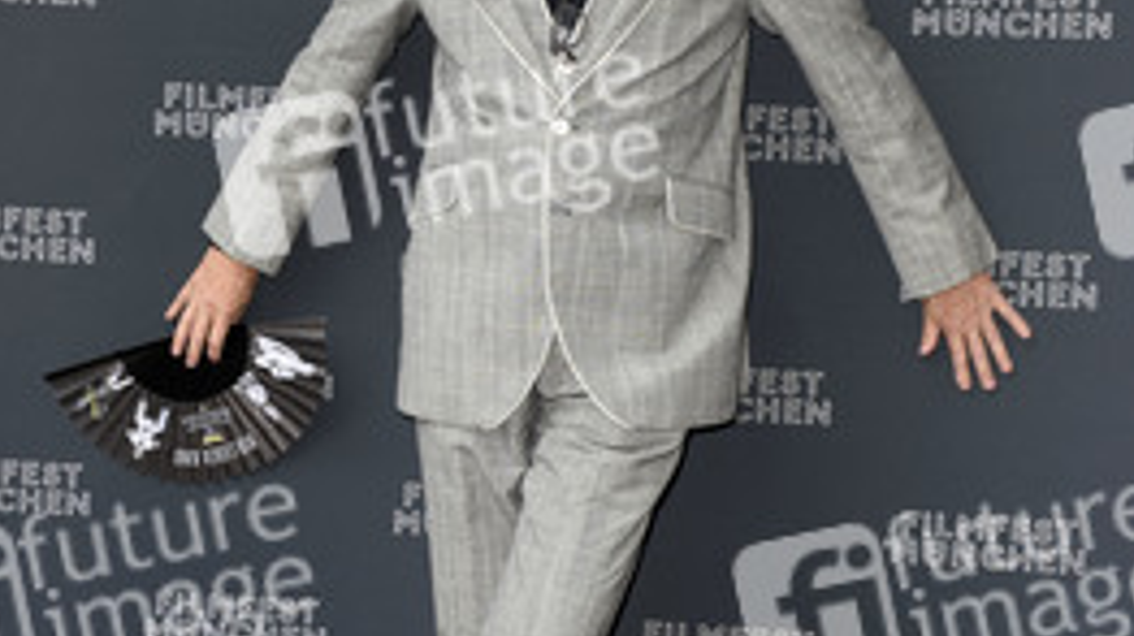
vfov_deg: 12.6
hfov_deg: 22.2
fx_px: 2885
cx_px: 563
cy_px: 372
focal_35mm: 96
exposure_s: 1/60
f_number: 6.3
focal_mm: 40
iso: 160
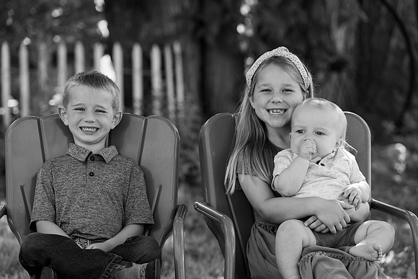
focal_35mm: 173
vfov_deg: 7.9
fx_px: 2009
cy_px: 140
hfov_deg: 11.9
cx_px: 209
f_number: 4.5
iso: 800
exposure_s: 1/200
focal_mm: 173
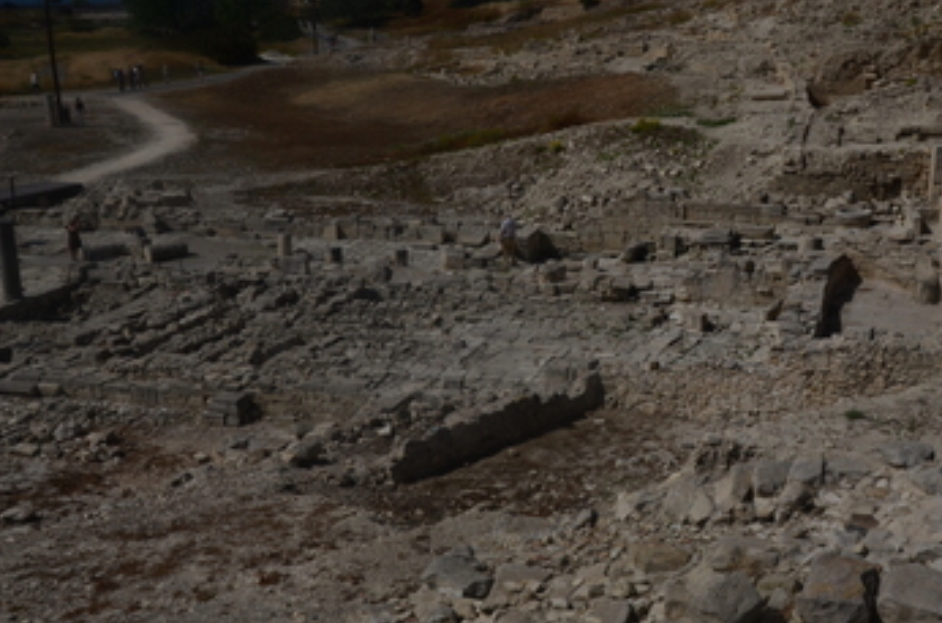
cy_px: 317
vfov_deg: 31.7
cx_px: 583
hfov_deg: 46.1
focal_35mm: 42
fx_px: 1096
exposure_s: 1/500
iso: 200
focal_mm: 22
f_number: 14
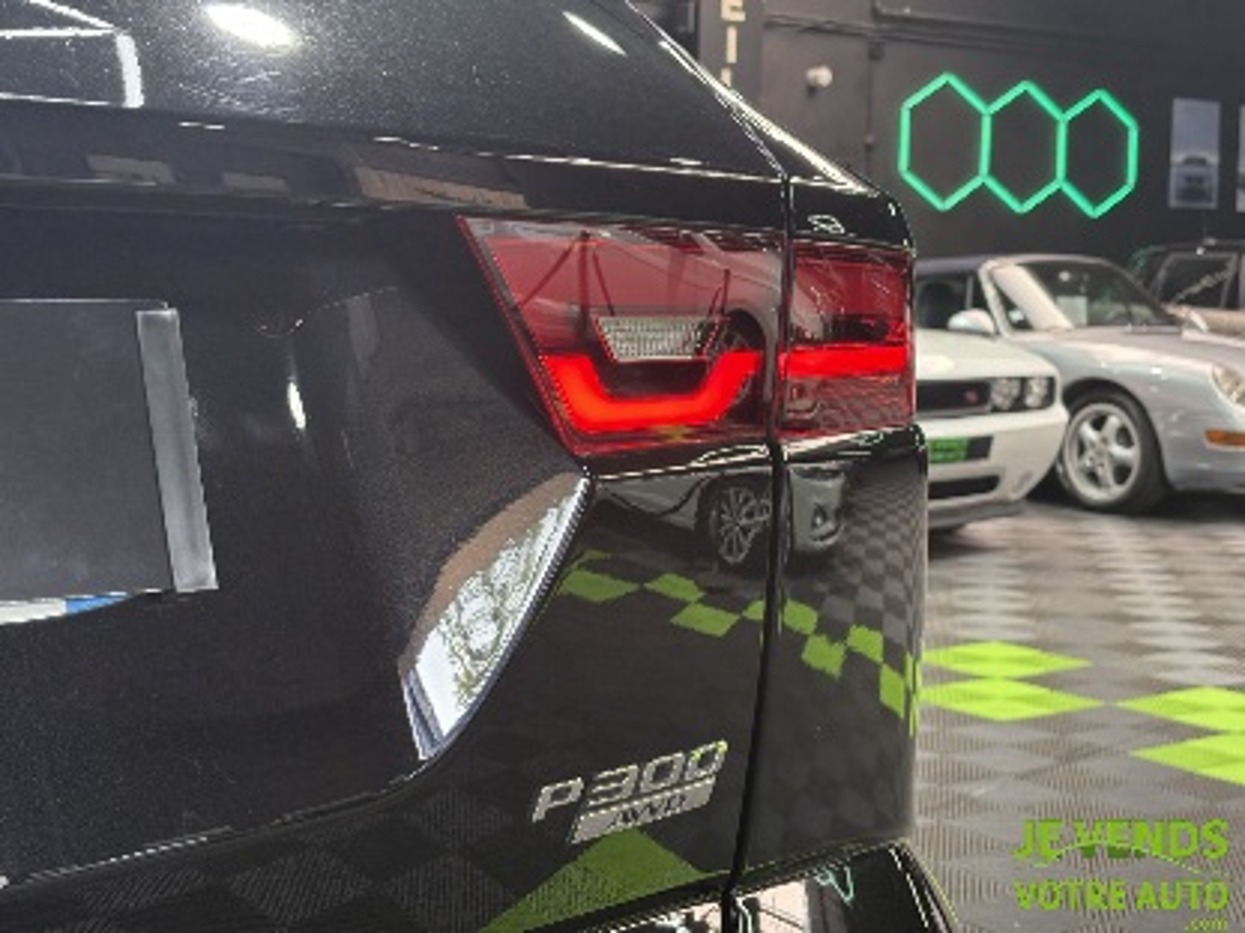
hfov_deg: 36.8
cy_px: 466
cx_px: 622
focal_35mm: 52
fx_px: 1870
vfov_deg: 28.0
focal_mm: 5.96
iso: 100
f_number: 1.6
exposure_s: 1/100
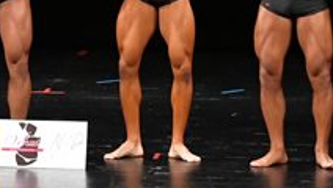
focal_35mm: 485
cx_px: -24
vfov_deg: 2.5
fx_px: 4289
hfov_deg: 4.4
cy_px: -34
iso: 3200
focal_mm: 85
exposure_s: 1/400
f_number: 5.6
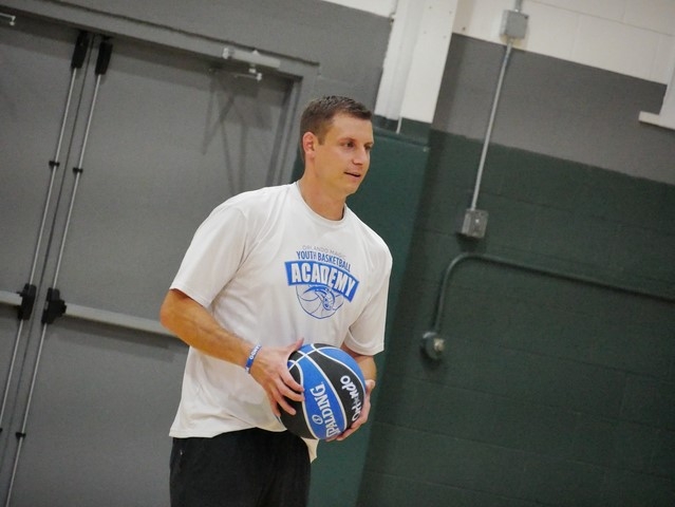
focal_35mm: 260
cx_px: 338
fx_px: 5073
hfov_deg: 7.6
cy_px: 254
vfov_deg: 5.7
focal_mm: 130
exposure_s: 1/320
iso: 12800
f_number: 5.6
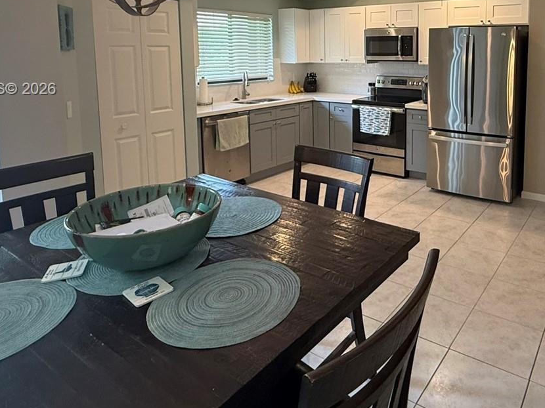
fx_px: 425
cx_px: 377
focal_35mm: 27
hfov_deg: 63.2
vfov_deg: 48.8
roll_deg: -0.4
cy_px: 90
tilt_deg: -4.9
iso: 250
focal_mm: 2.22
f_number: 2.2
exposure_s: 1/60
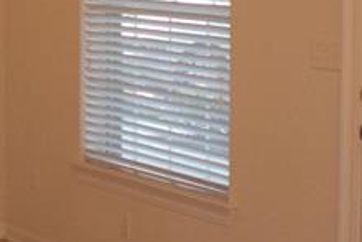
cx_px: 13
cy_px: -25
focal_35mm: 115
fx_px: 1157
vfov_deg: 11.8
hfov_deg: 17.4
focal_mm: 6.3
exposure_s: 1/60
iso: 200
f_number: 3.1
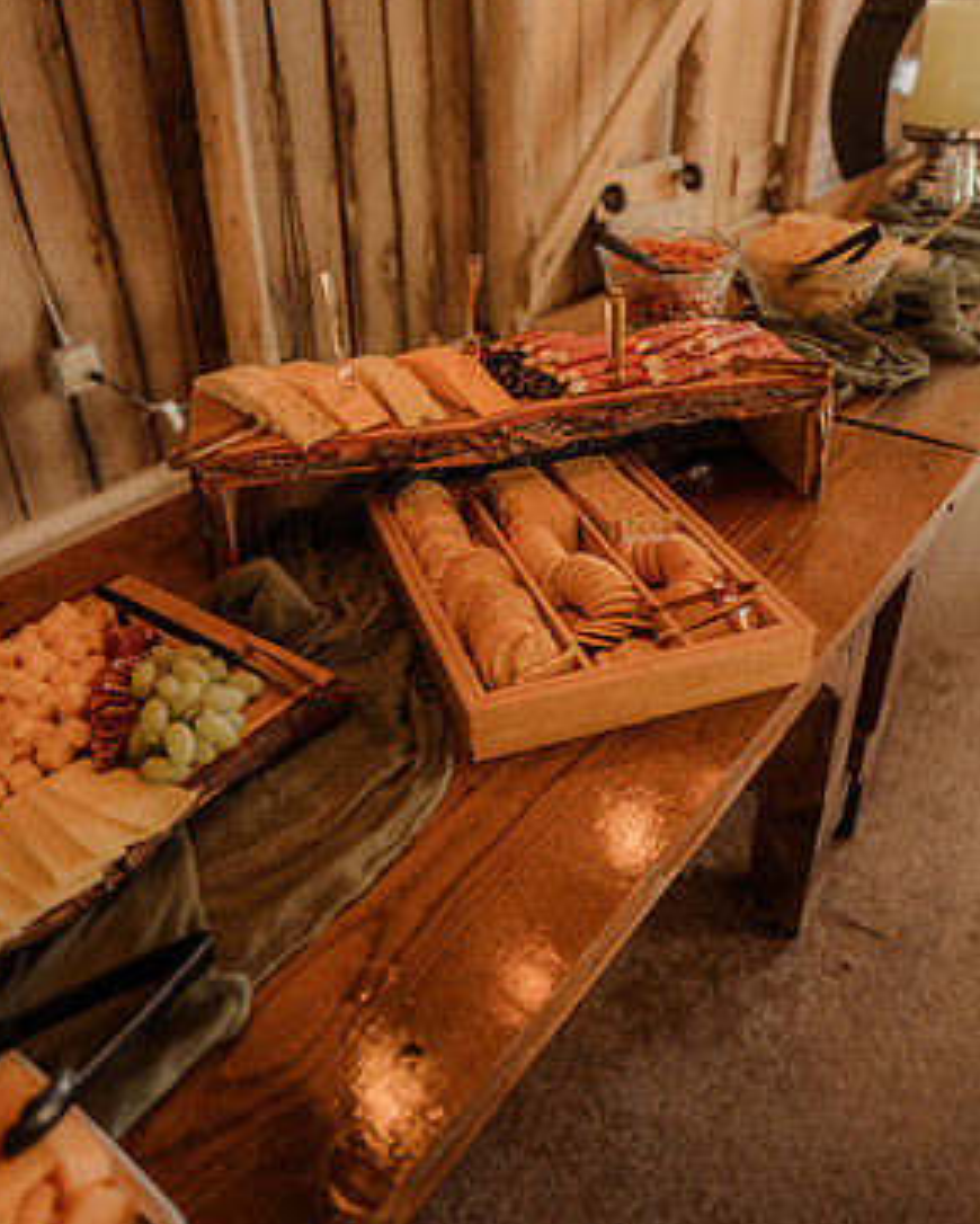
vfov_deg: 61.9
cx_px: 490
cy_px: 524
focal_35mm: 28
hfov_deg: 51.6
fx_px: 1014
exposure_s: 1/125
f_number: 2.8
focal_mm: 24
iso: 640
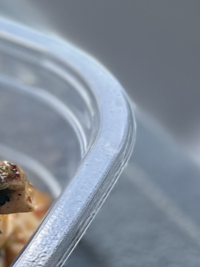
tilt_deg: -46.5
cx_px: -184
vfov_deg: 12.6
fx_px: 1202
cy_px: 209
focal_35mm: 156
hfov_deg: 9.0
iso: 50
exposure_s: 1/621
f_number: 1.5
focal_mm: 5.7
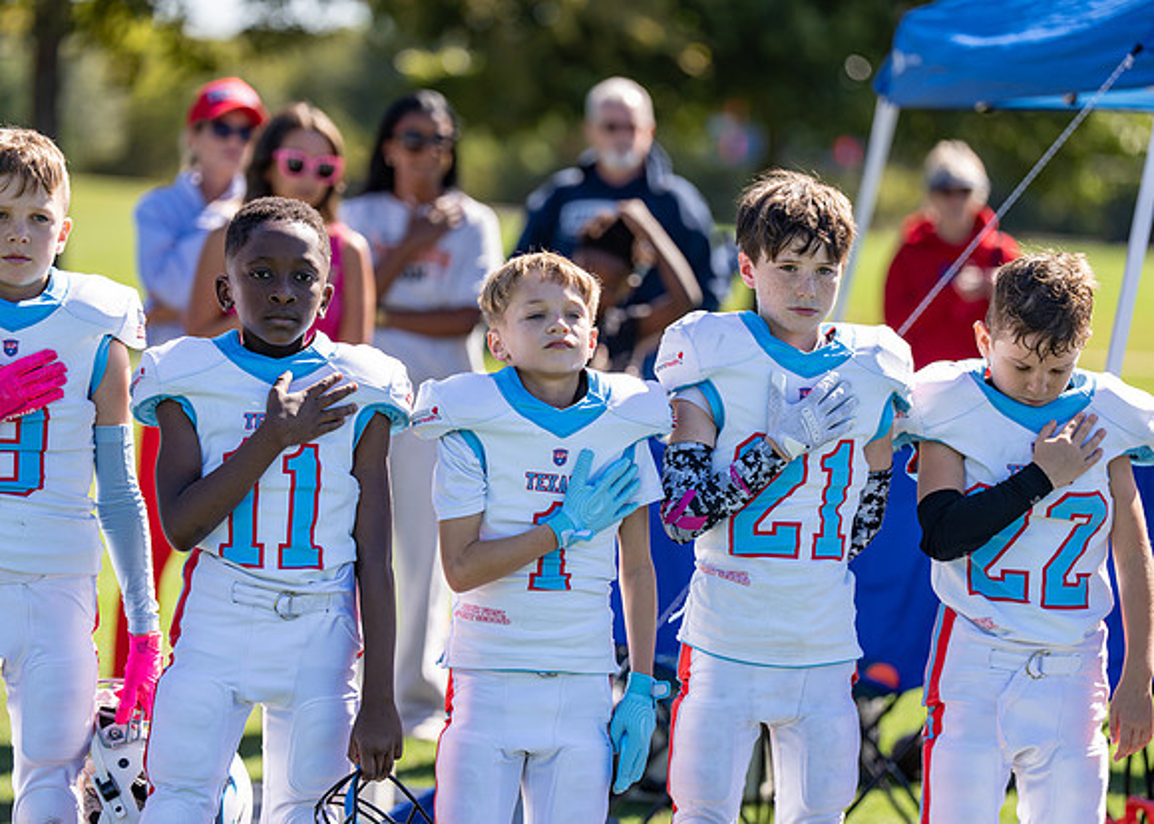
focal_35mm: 167
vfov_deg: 8.6
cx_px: 585
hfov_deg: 12.0
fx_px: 5476
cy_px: 443
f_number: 2.8
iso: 125
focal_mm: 144
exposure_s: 1/1000
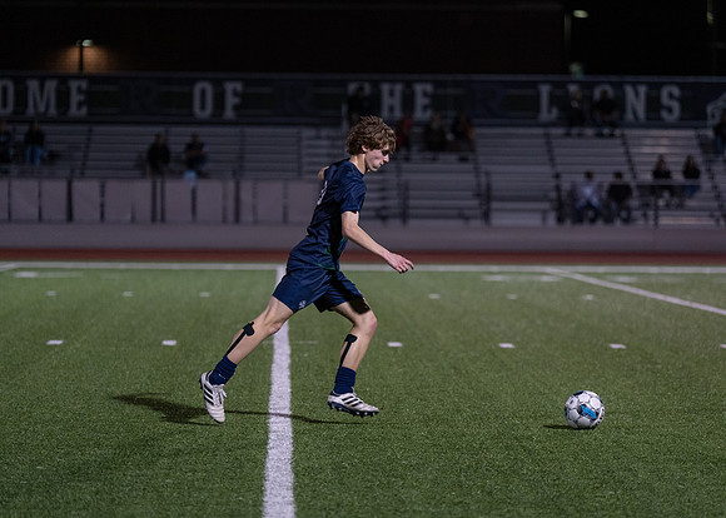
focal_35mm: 159
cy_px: 259
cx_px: 363
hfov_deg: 12.7
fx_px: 3273
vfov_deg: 9.1
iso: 2500
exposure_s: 1/1250
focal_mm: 148
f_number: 2.8
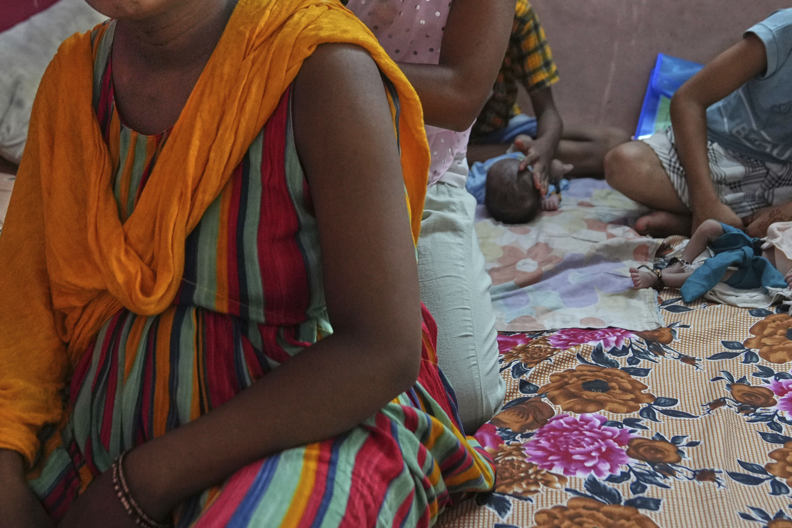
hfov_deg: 41.1
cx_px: 378
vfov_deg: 27.4
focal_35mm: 48
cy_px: 90
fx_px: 1056
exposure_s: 1/80
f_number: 2.8
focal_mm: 24
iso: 2000
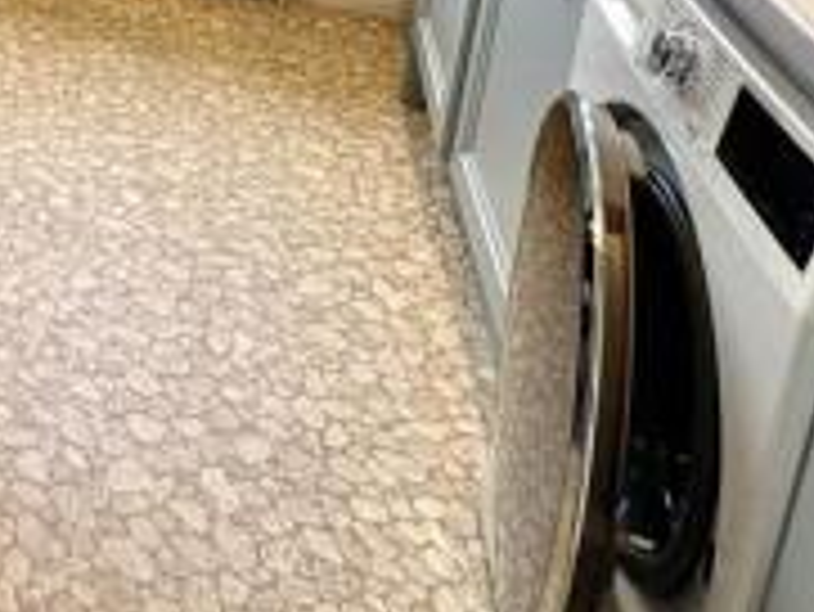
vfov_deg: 25.0
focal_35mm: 45
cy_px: -295
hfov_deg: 34.3
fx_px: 1059
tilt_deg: -10.4
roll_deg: -3.1
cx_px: -146
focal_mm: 2.22
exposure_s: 1/124
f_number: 2.2
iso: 64
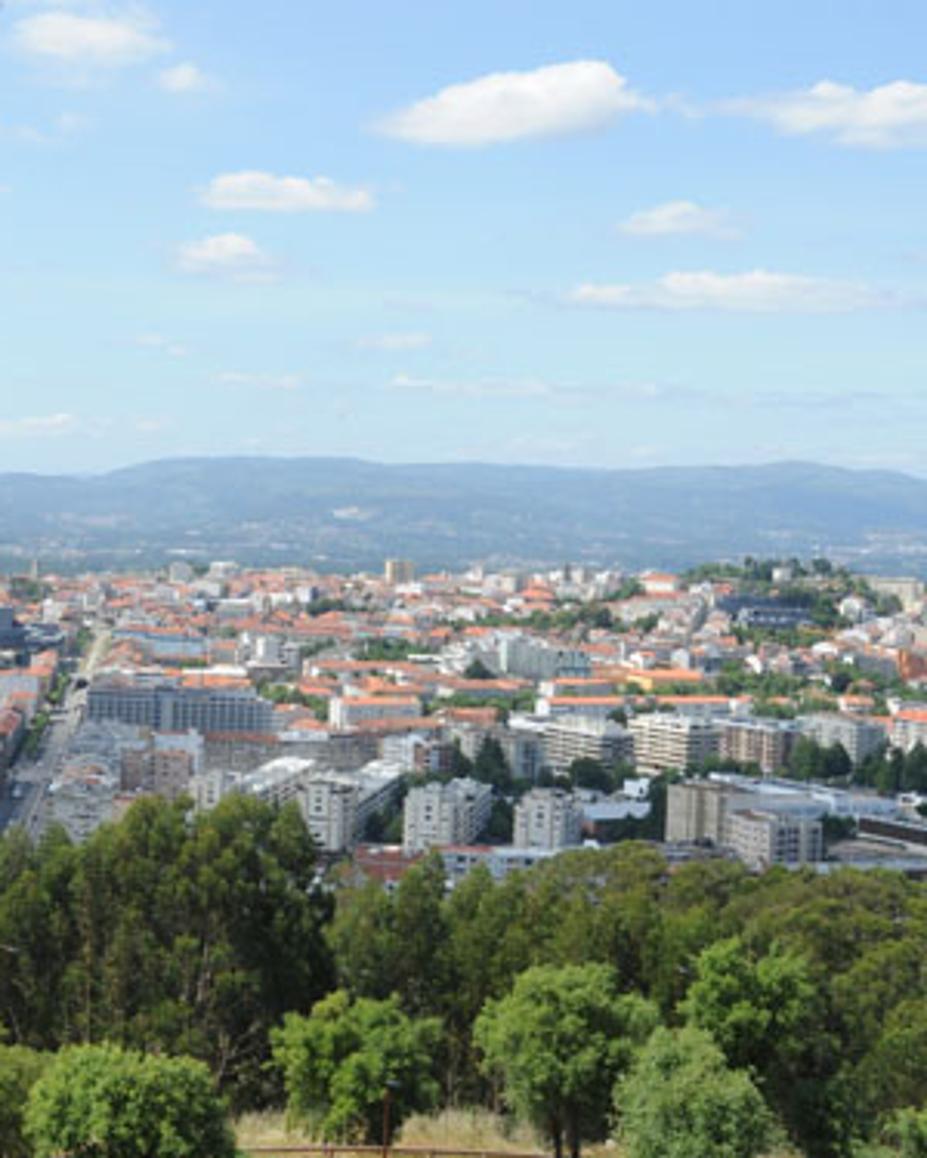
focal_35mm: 70
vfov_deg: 27.1
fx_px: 2401
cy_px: 618
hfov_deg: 21.2
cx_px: 37
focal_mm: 35
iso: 200
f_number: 18
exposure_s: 1/80
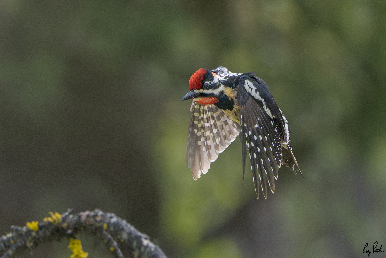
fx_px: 4503
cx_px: 193
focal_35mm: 420
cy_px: 129
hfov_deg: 4.9
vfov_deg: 3.3
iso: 5000
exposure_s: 1/5000
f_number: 5.6
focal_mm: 420
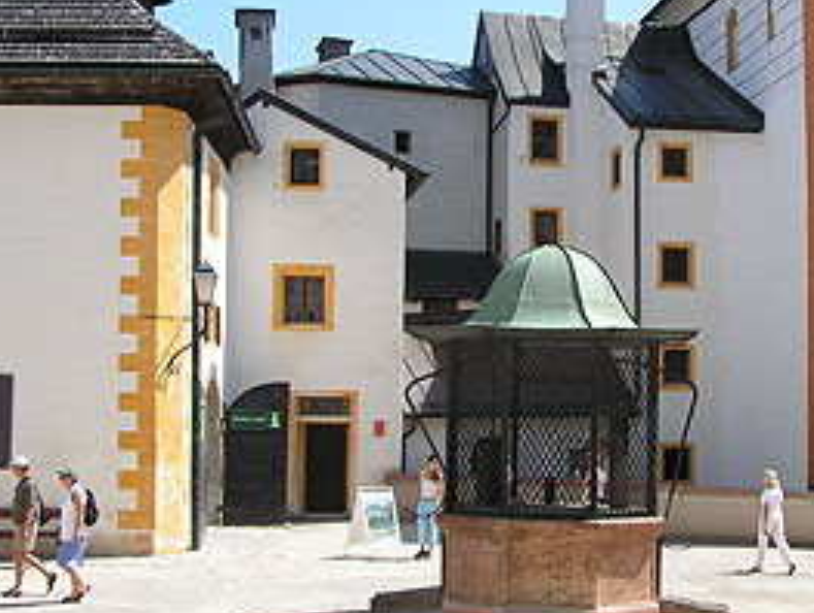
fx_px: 1531
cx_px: 594
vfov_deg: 22.6
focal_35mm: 65
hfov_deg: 29.4
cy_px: 285
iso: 50
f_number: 5.6
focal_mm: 6.3
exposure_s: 1/400
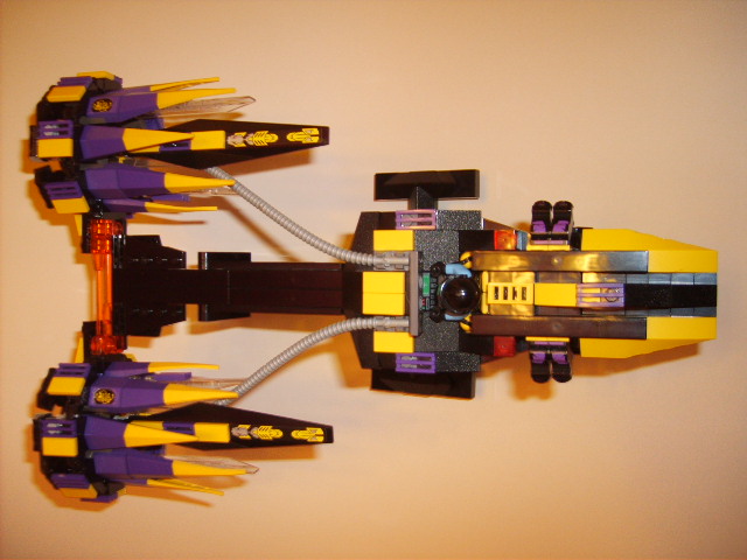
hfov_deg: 52.6
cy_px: 280
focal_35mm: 35
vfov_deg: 40.7
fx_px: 755
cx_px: 374
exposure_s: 1/45
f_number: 2.8
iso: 100
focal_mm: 5.8
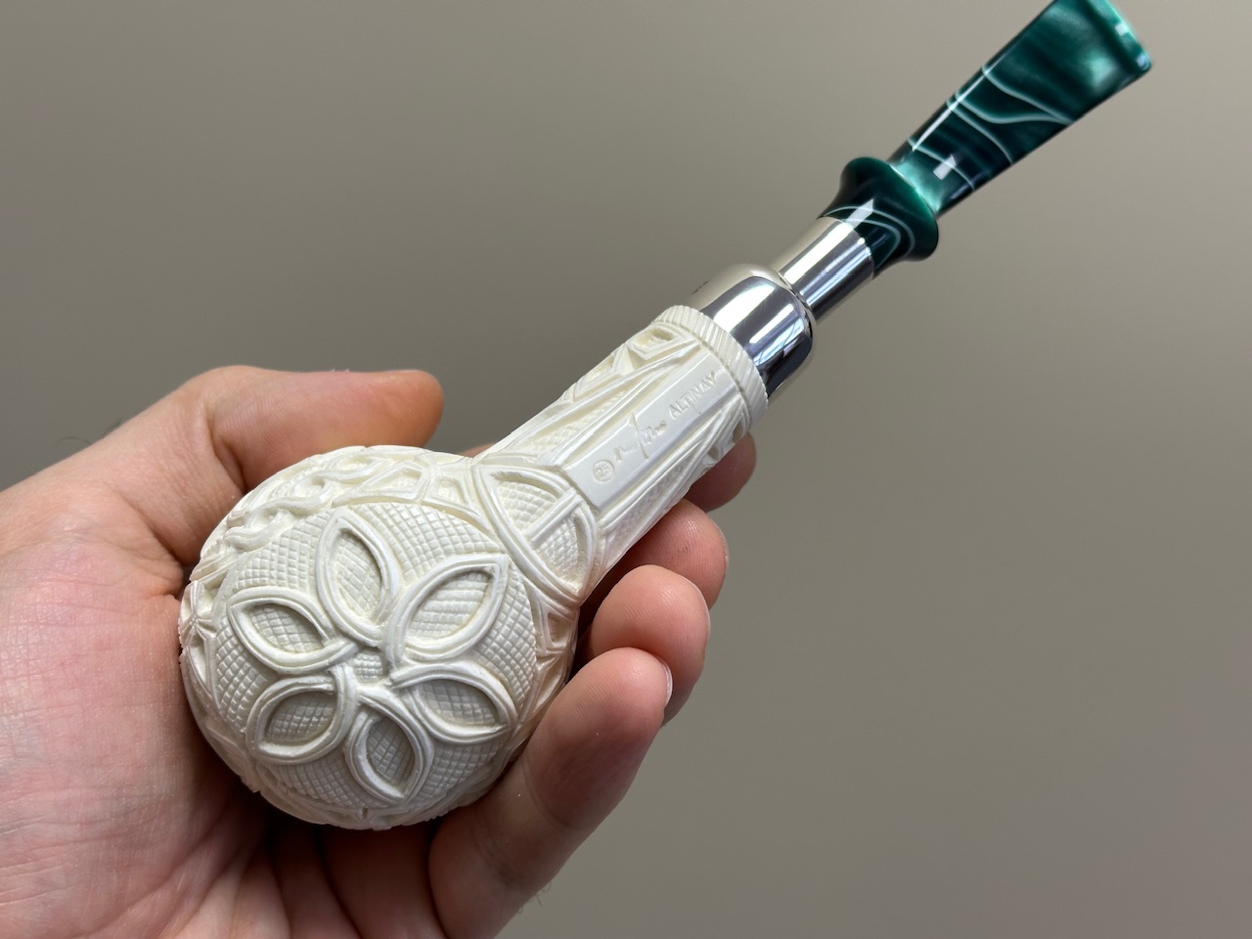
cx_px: 626
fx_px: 1736
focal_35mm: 48
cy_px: 470
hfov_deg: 39.7
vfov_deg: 30.3
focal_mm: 6.86
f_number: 1.78
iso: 64
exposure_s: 1/121
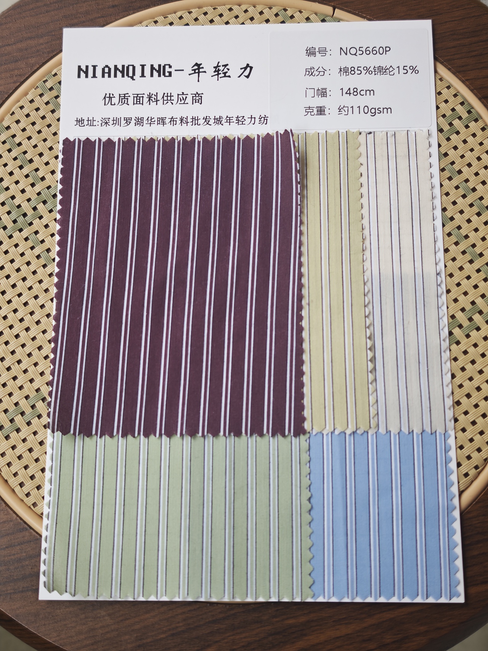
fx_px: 884
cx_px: 244
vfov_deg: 40.4
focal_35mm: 47
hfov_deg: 30.9
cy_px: 326
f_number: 1.44
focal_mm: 6.68
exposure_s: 1/126
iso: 50
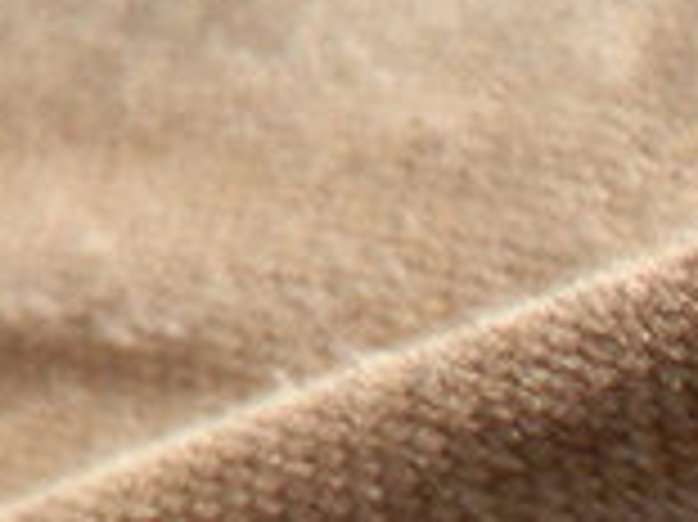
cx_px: 1831
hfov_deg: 7.7
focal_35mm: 234
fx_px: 4715
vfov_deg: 5.8
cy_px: 1660
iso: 80
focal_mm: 6.17
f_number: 3.5
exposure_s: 1/320
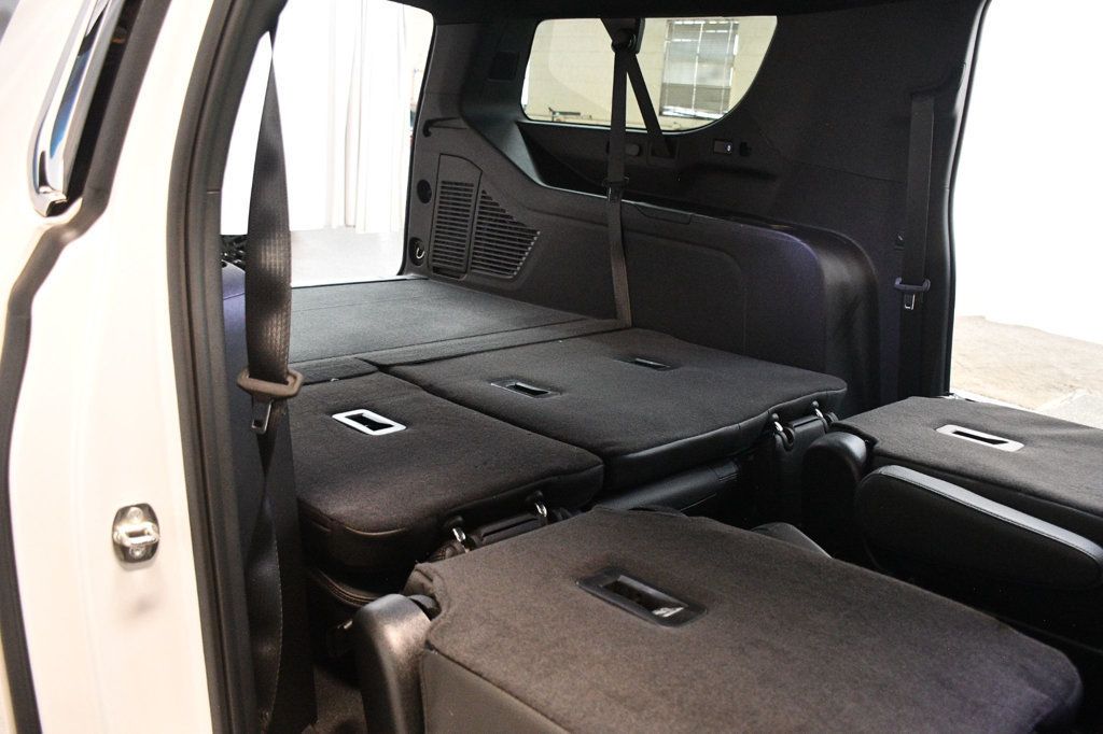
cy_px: 367
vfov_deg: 43.6
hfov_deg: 61.9
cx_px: 552
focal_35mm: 30
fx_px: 919
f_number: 3.5
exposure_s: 1/60
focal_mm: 20
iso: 4500
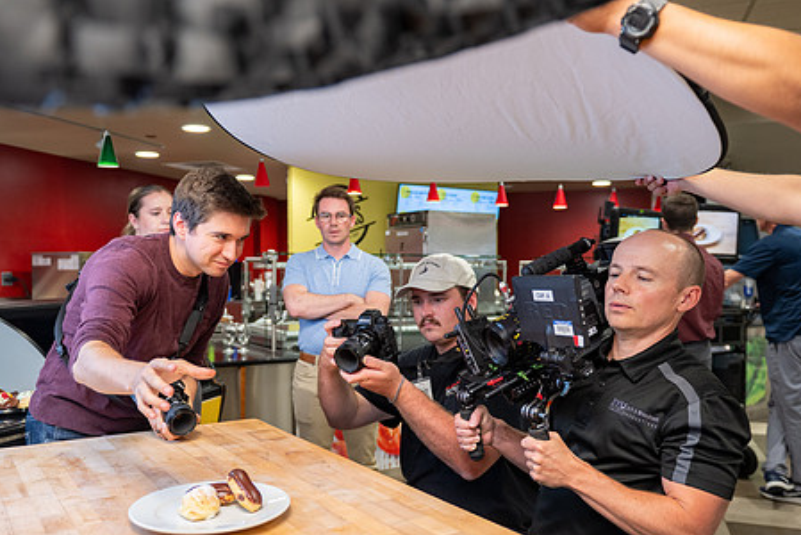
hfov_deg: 60.2
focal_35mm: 31
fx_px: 690
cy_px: 300
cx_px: 389
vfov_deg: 42.3
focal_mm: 24
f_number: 2.8
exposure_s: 1/160
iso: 500
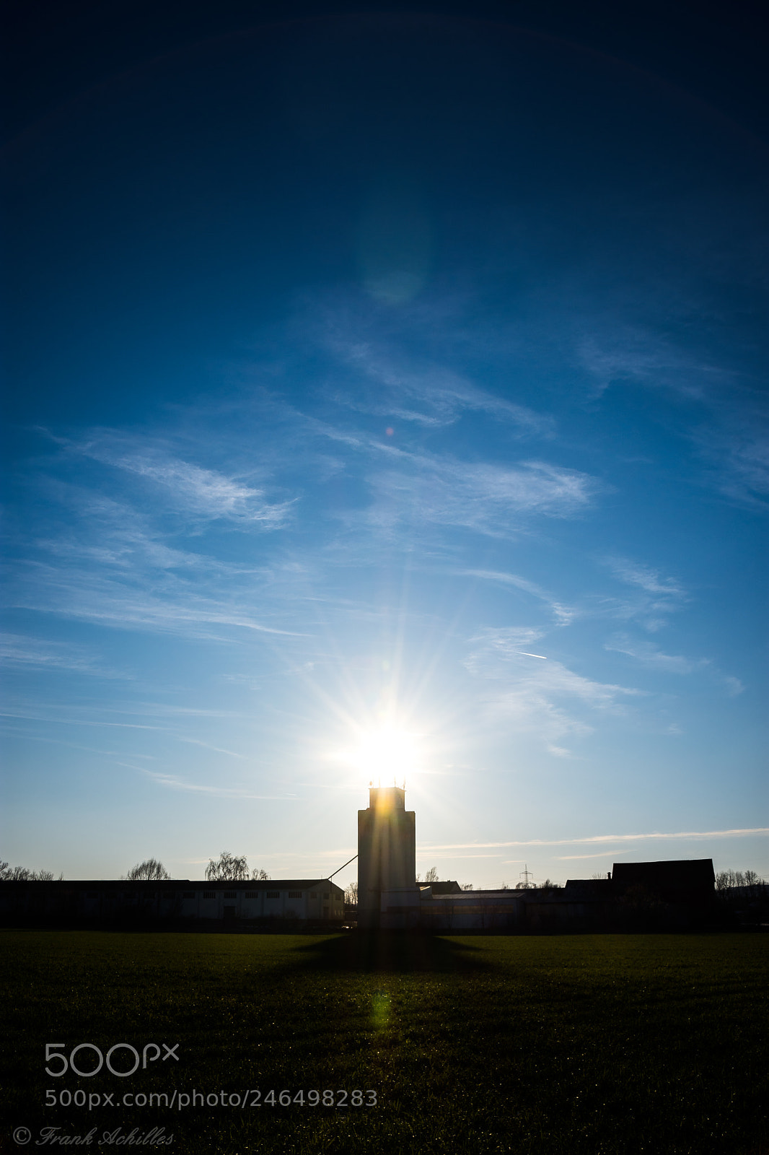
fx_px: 962
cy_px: 578
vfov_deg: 61.9
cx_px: 384
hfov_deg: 43.6
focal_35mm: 30
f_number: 11
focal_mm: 20
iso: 100
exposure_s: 1/640
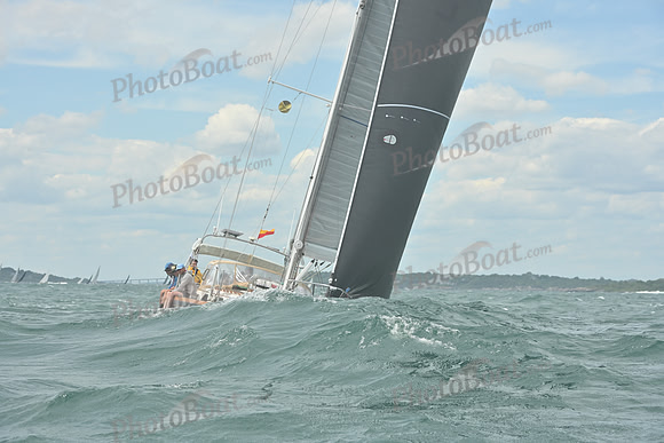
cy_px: 222
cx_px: 332
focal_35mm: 110
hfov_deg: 18.6
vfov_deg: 12.5
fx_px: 2029
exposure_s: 1/1250
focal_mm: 110
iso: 320
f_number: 10
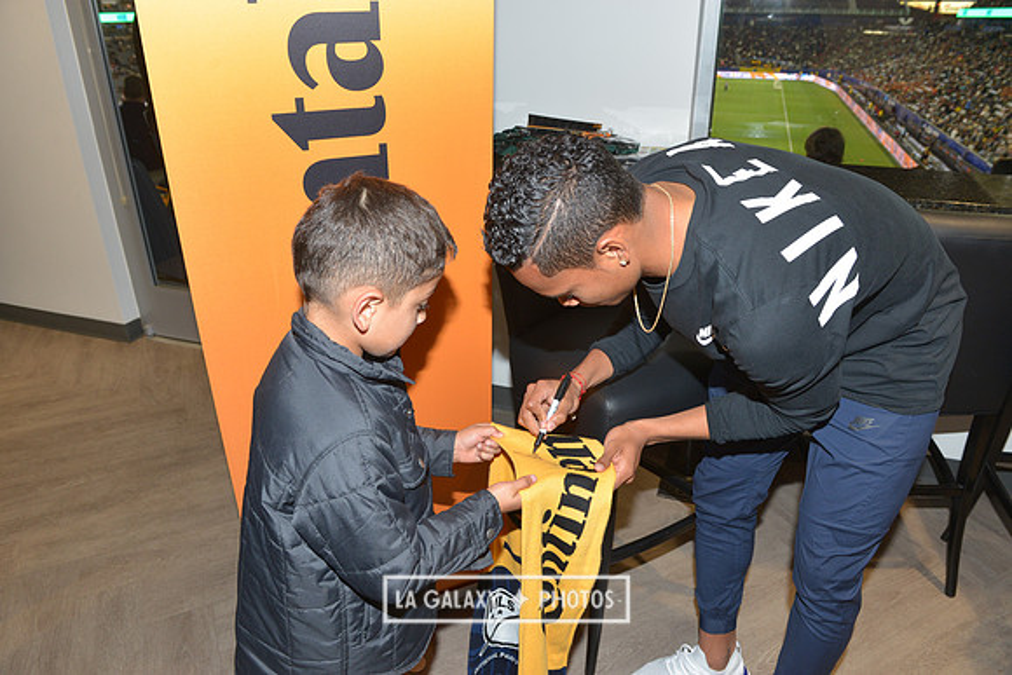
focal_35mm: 24
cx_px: 506
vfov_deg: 53.2
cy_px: 338
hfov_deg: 73.7
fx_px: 675
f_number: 7.1
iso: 800
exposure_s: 1/60
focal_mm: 24
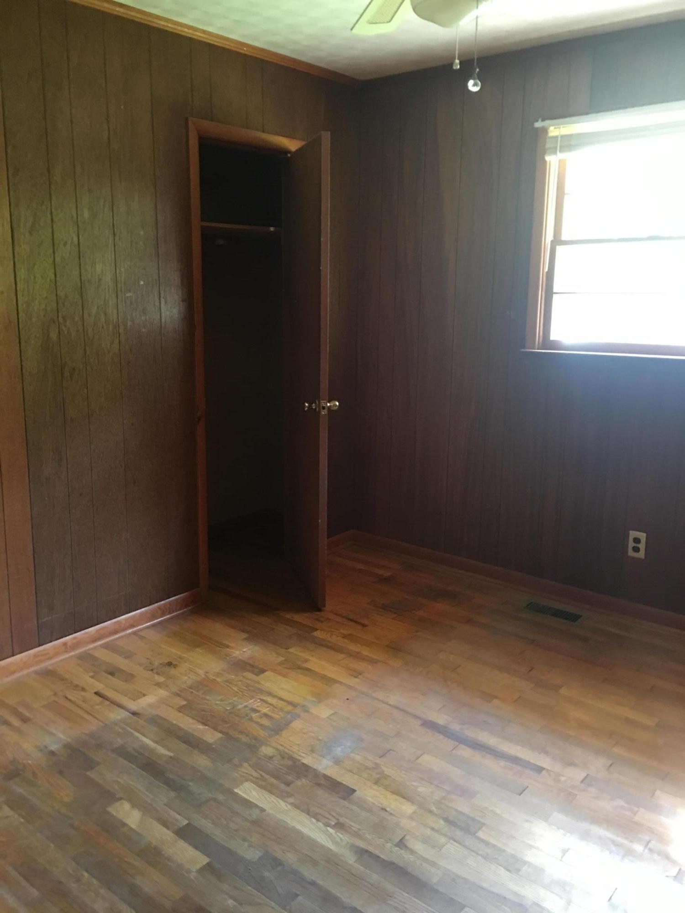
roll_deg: -0.8
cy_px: 456
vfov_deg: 61.7
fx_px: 765
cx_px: 342
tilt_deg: -10.6
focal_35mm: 29
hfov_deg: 48.2
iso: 64
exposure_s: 1/4
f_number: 2.2
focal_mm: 4.15
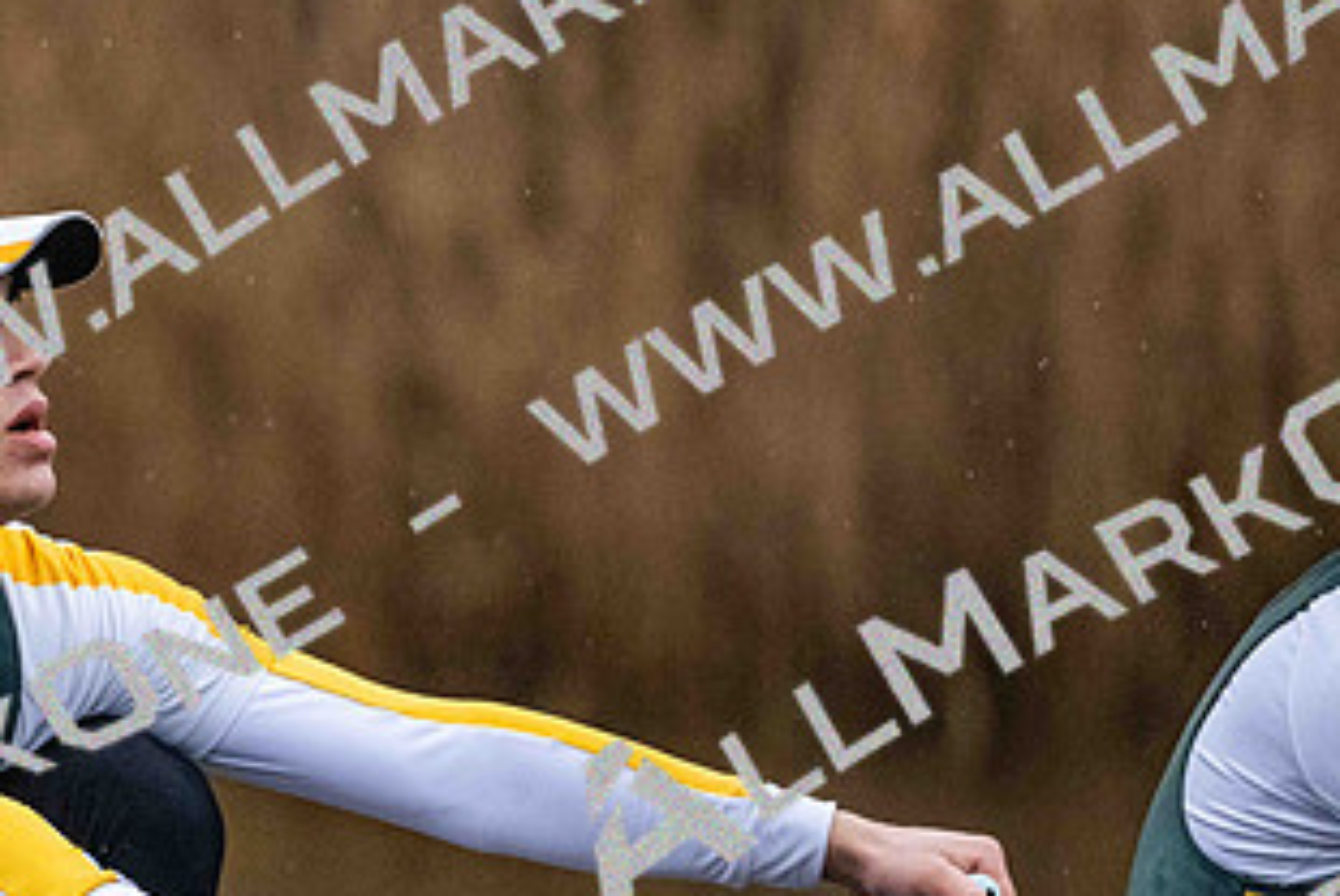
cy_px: 536
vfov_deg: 1.8
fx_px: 27793
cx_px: 215
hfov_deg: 2.8
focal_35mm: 746
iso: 10000
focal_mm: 400
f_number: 4.5
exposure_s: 1/1600
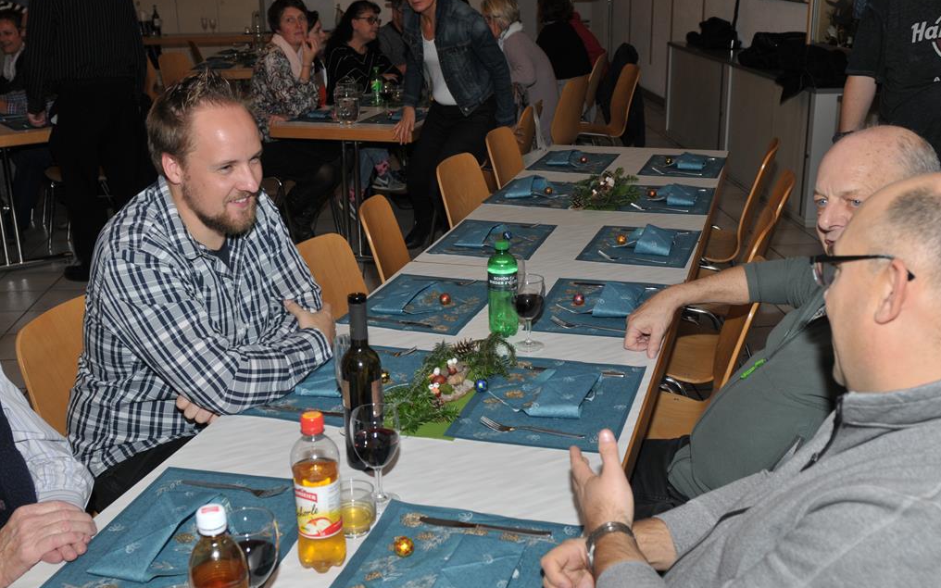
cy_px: 288
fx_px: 1026
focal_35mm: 40
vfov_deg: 32.0
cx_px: 473
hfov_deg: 49.3
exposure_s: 1/60
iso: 320
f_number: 5
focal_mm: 26
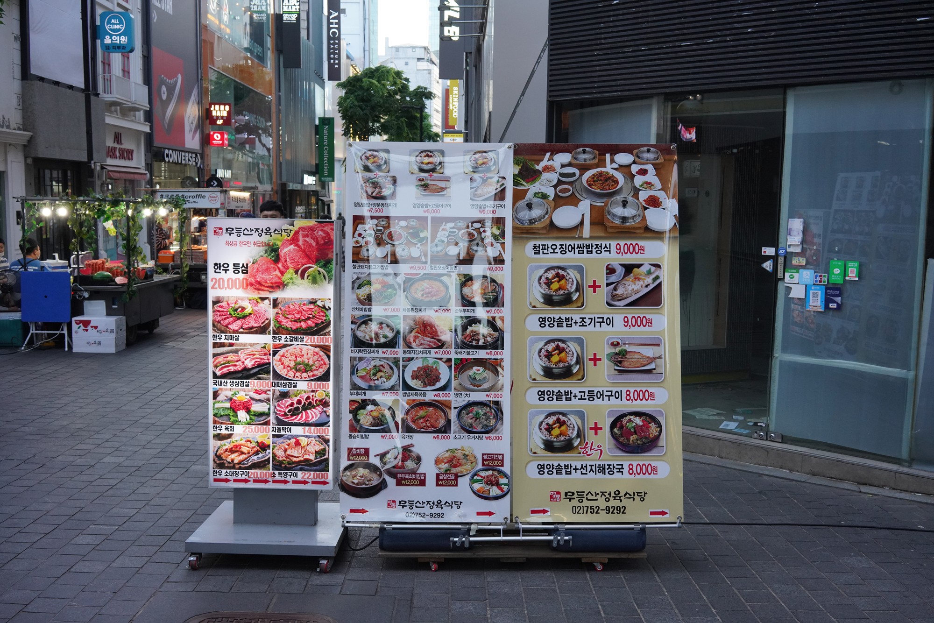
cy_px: 312
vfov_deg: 37.9
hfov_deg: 54.4
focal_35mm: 35
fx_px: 908
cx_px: 467
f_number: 10
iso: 2000
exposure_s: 1/80
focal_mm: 35
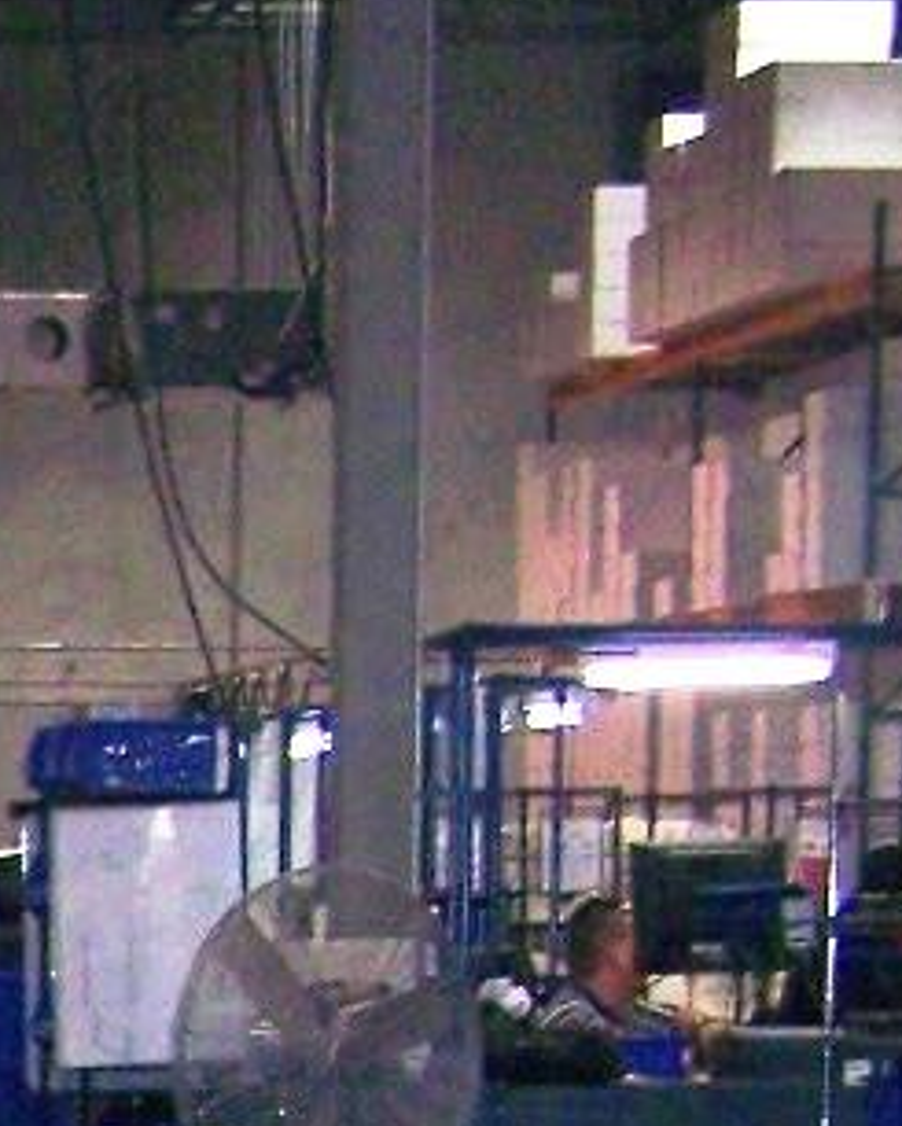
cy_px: 1707
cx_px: -1311
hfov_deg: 7.4
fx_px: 6470
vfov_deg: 9.7
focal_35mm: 194
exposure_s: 1/60
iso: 160
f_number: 2.8
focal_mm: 6.3
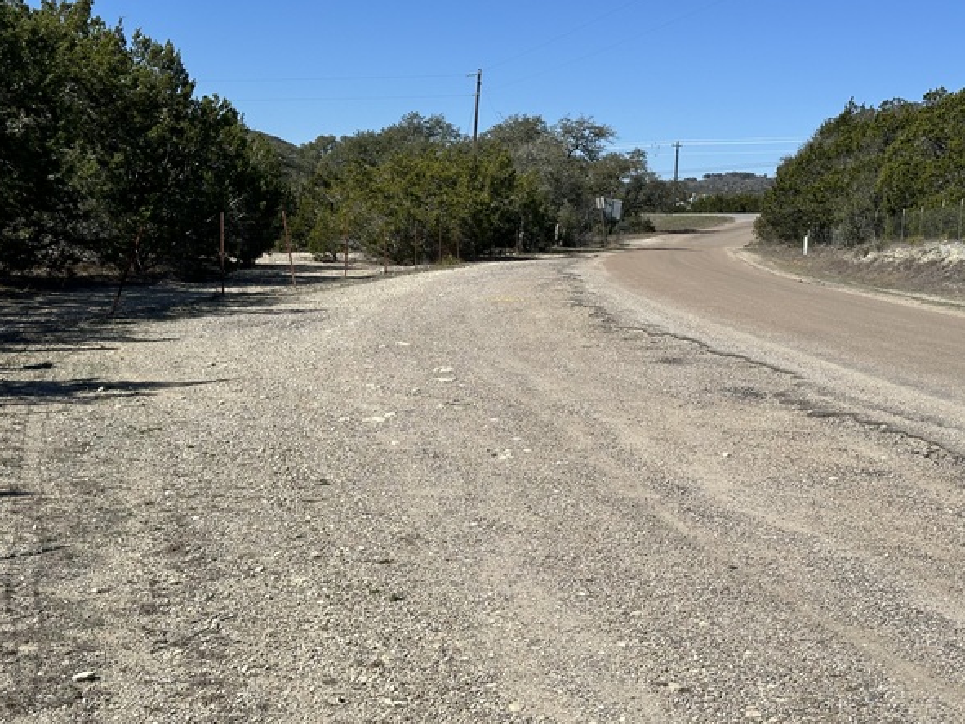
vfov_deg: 28.0
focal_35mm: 52
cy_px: 384
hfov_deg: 36.8
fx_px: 1449
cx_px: 452
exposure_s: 1/6211
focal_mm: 6.86
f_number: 1.78
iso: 64
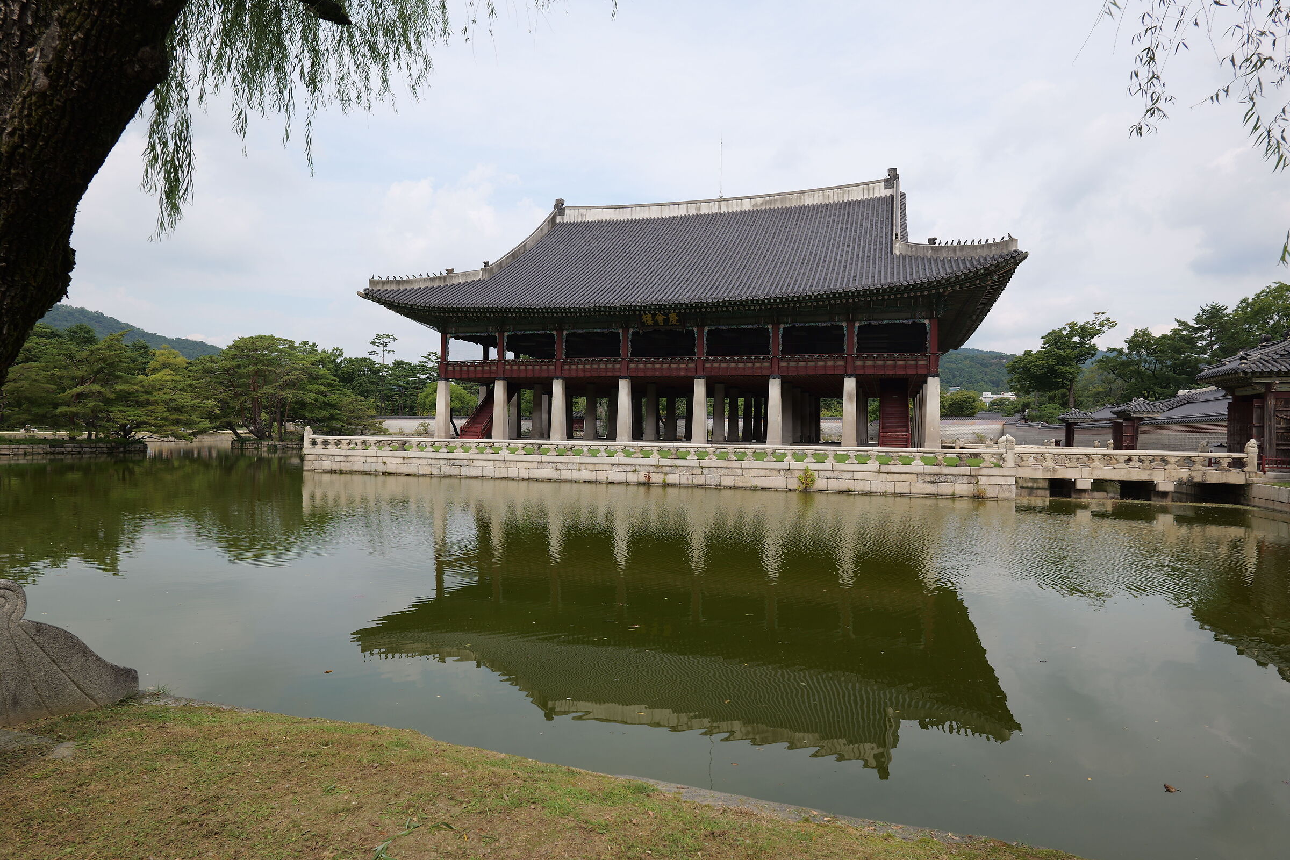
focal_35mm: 20
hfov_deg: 84.0
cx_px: 645
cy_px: 430
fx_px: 717
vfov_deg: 61.9
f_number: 5.8
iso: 100
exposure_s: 1/320
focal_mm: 20
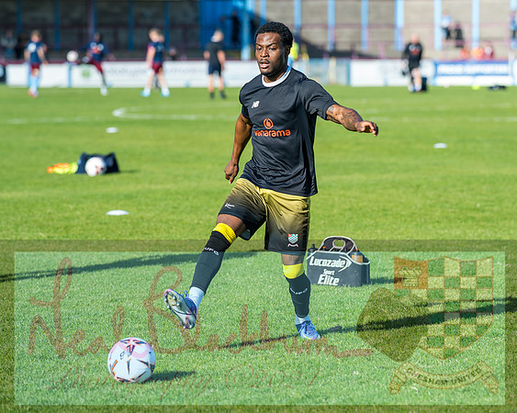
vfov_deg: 8.2
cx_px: 291
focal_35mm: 189
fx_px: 2897
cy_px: 227
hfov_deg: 10.2
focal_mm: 135
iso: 50
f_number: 3.2
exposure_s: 1/800
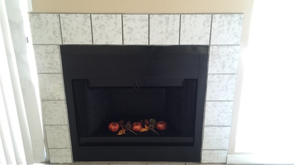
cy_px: 81
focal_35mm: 32
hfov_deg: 61.0
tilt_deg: -18.2
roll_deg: +0.5
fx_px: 249
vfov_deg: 36.7
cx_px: 149
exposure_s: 1/10
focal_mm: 4.15
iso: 125
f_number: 2.2
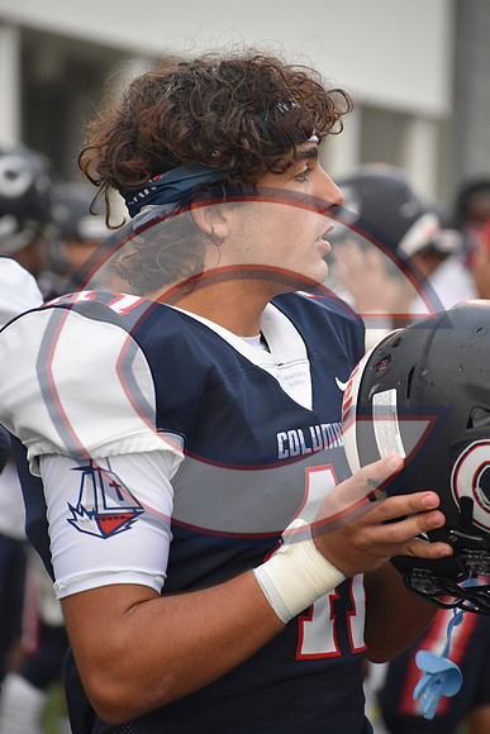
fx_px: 4438
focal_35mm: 218
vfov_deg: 9.5
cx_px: 245
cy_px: 367
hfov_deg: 6.3
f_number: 4.8
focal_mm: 145
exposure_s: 1/500
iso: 1800
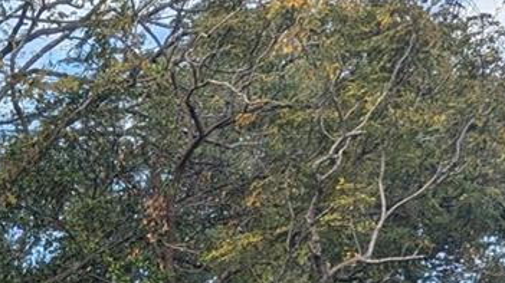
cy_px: 758
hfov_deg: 16.6
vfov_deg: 8.9
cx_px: -224
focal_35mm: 119
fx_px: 1593
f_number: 1.85
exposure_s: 1/651
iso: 42
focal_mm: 6.81
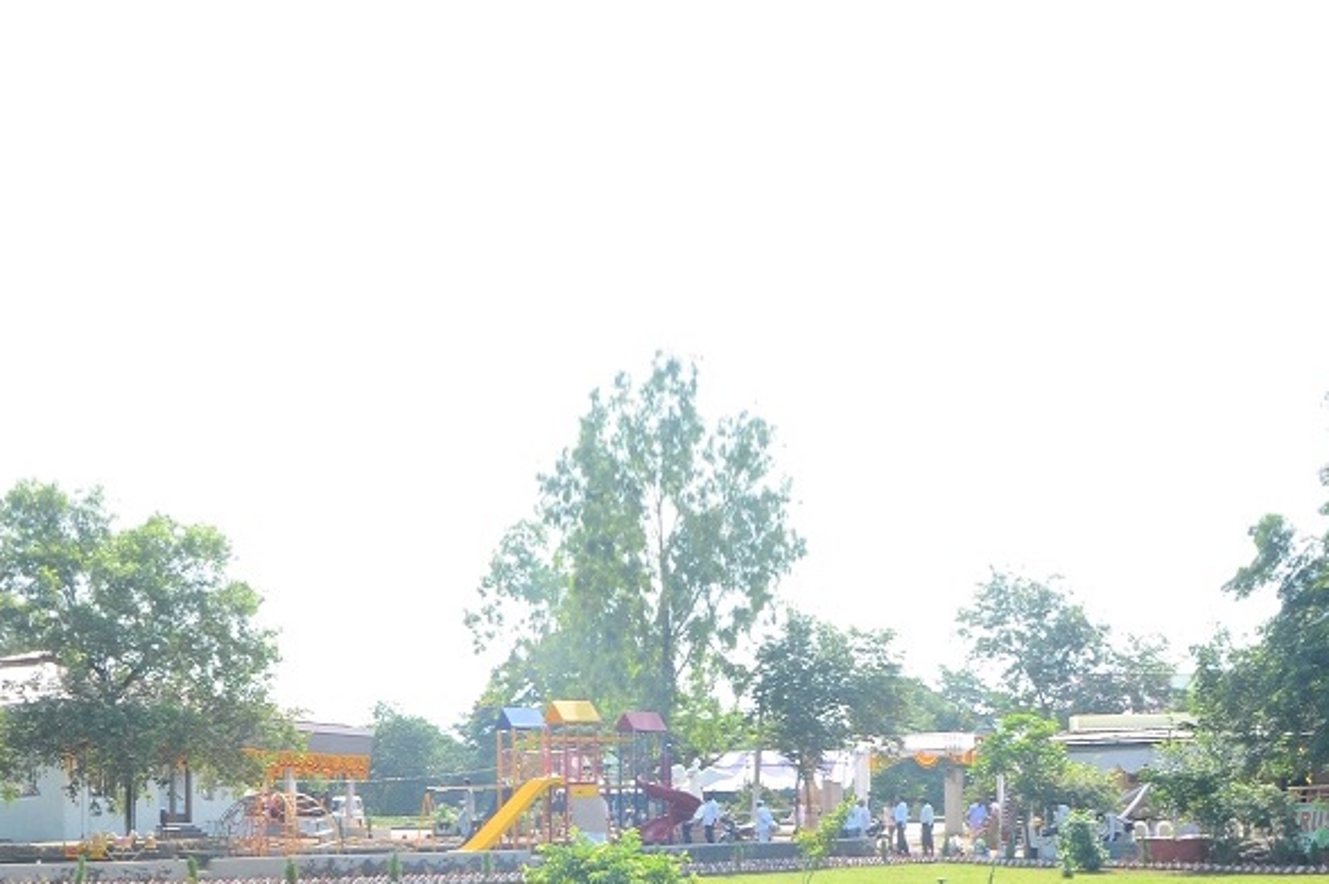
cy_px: 739
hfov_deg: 41.8
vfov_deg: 27.9
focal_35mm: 47
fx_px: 1734
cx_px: 551
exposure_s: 1/125
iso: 500
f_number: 13
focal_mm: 18
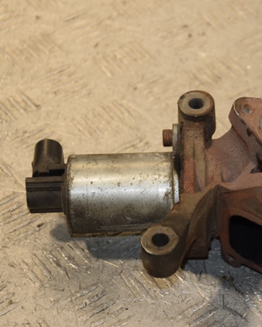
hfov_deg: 10.3
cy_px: 163
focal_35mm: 149
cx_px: 217
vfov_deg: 12.9
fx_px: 1445
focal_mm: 70
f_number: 5.3
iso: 800
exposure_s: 1/160
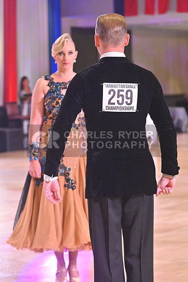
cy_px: 141
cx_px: 94
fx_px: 979
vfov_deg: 16.4
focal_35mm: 125
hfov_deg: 11.0
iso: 6400
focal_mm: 125
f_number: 5.6
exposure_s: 1/400
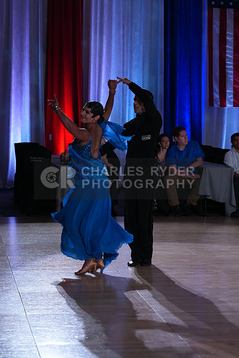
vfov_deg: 19.5
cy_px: 179
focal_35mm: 105
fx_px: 1045
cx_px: 120
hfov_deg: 13.0
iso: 2500
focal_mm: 105
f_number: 4.5
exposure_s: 1/400
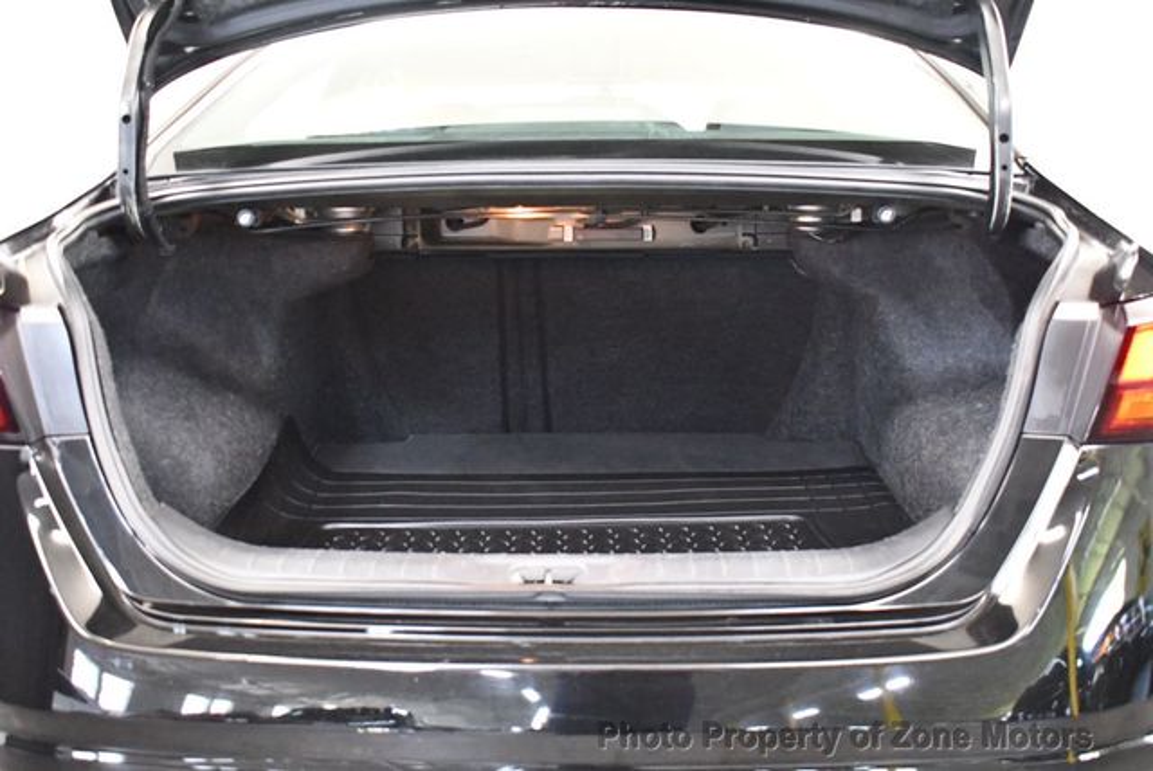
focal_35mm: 40
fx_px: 1282
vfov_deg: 33.5
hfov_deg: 48.4
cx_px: 576
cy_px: 386
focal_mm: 20
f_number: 3.8
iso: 6400
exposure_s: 1/60
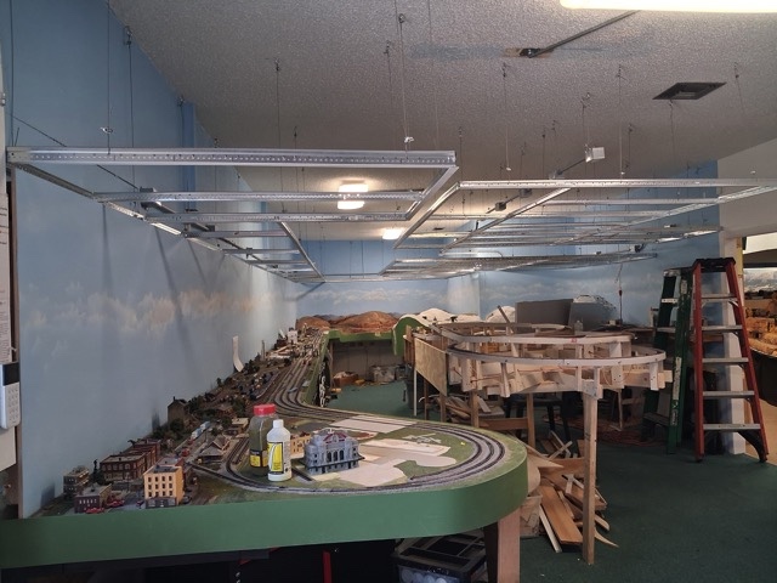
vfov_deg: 51.4
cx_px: 388
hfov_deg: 65.3
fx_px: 606
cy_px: 292
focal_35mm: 27
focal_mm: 4
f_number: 1.8
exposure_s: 1/60
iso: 320
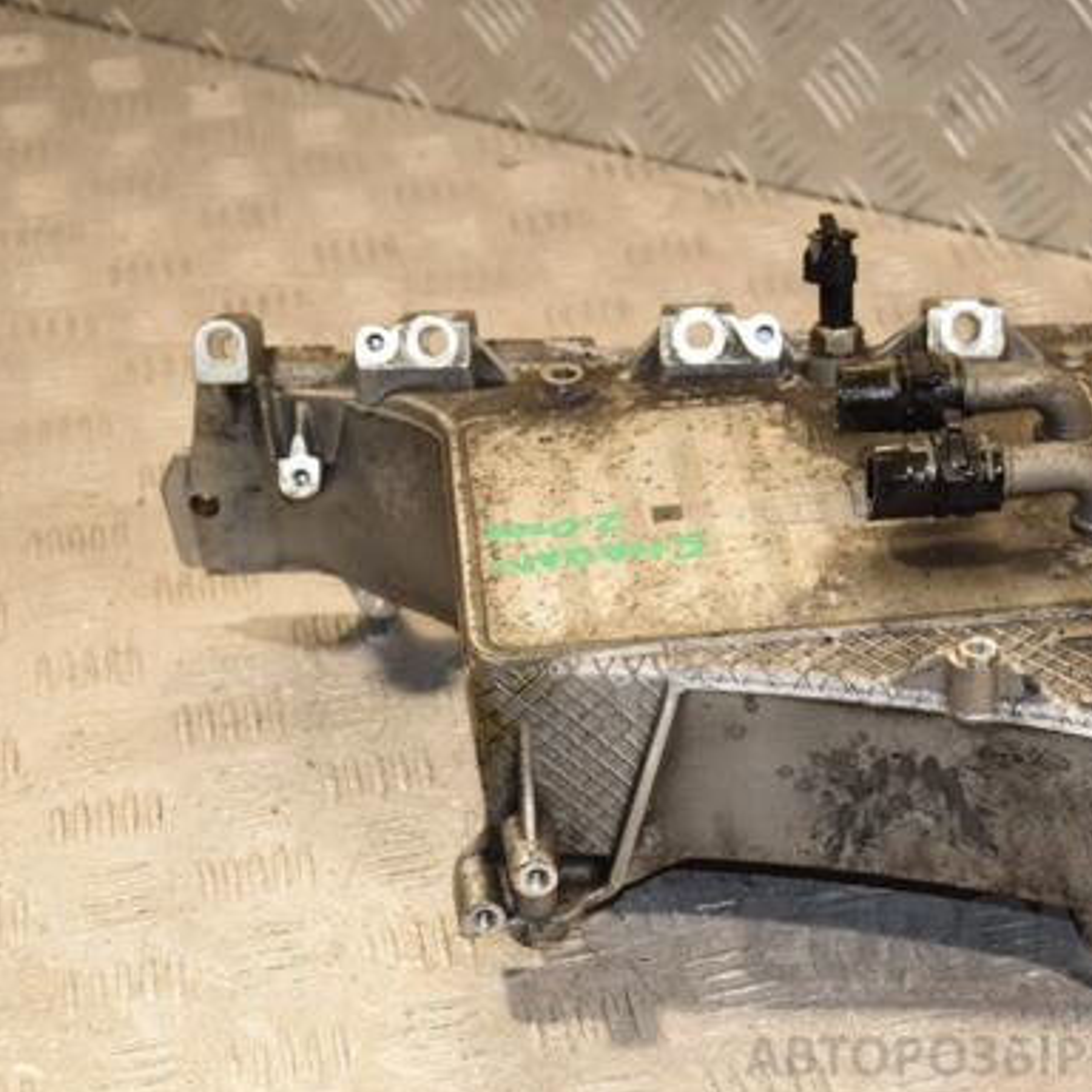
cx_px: 691
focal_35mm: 90
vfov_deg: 19.4
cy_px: 560
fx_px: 3200
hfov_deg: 19.3
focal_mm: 45
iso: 800
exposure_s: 1/200
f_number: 5.6
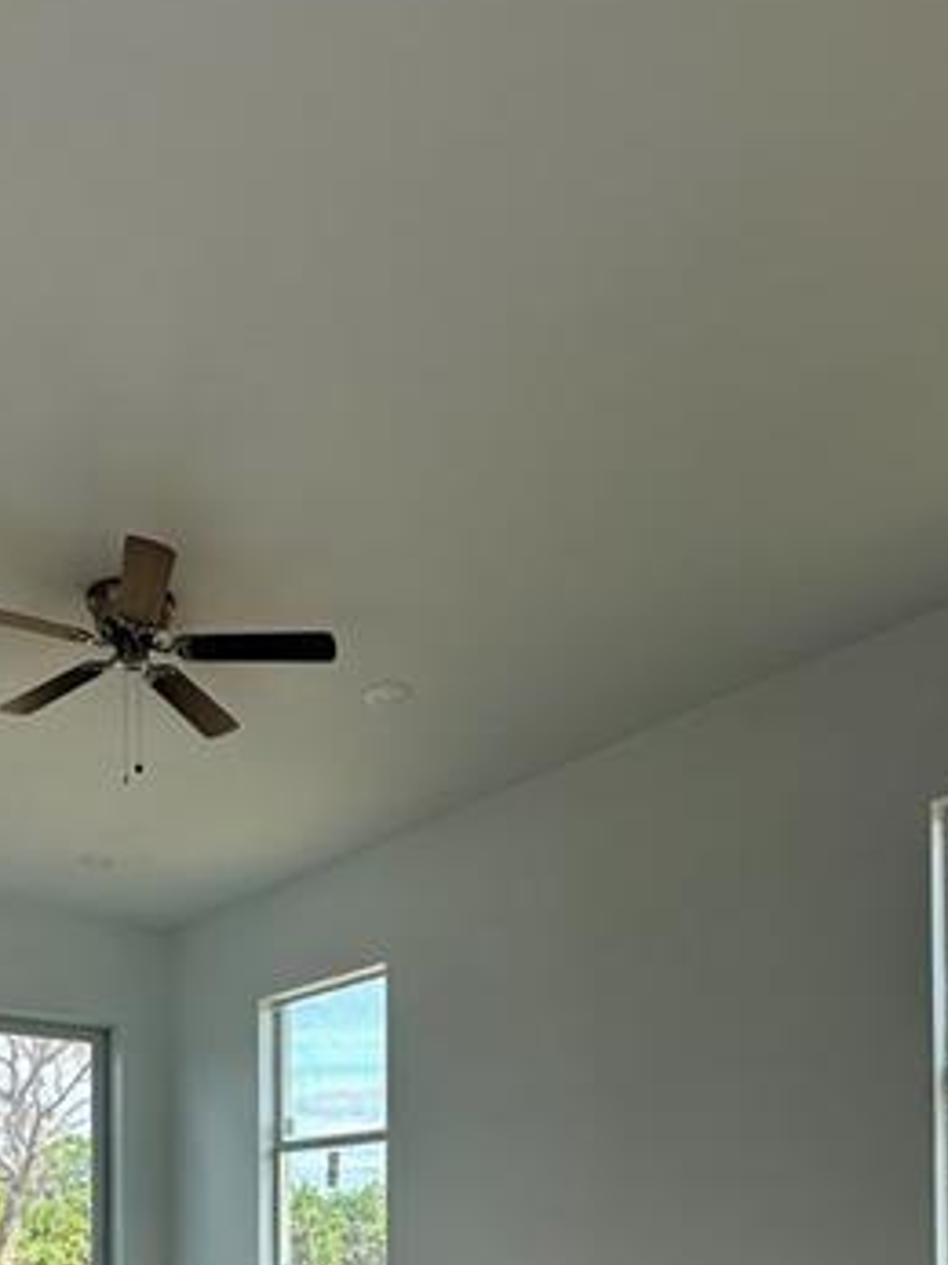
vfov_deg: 49.2
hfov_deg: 44.9
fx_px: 1133
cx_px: 332
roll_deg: -0.6
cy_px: 1229
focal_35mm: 31
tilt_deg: +1.1
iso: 40
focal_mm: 2.22
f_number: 2.2
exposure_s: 1/192
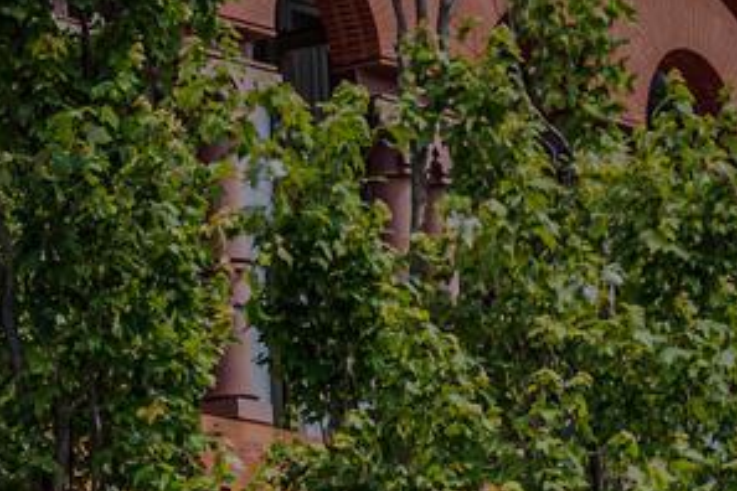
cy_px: 1283
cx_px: -1338
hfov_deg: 5.4
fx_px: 7391
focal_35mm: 361
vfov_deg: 3.7
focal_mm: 52.3
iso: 100
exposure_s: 1/1600
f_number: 2.8
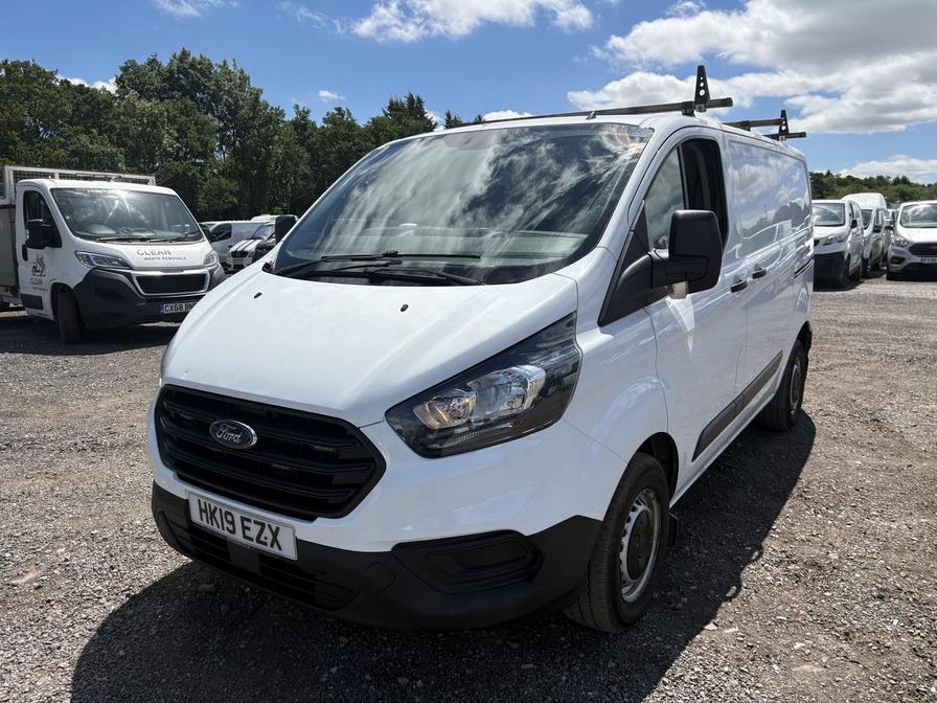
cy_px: 352
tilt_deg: -9.2
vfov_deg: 53.1
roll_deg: +1.4
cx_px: 468
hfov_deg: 67.3
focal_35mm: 26
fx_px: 704
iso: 50
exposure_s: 1/4950
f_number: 1.6
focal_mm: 5.96
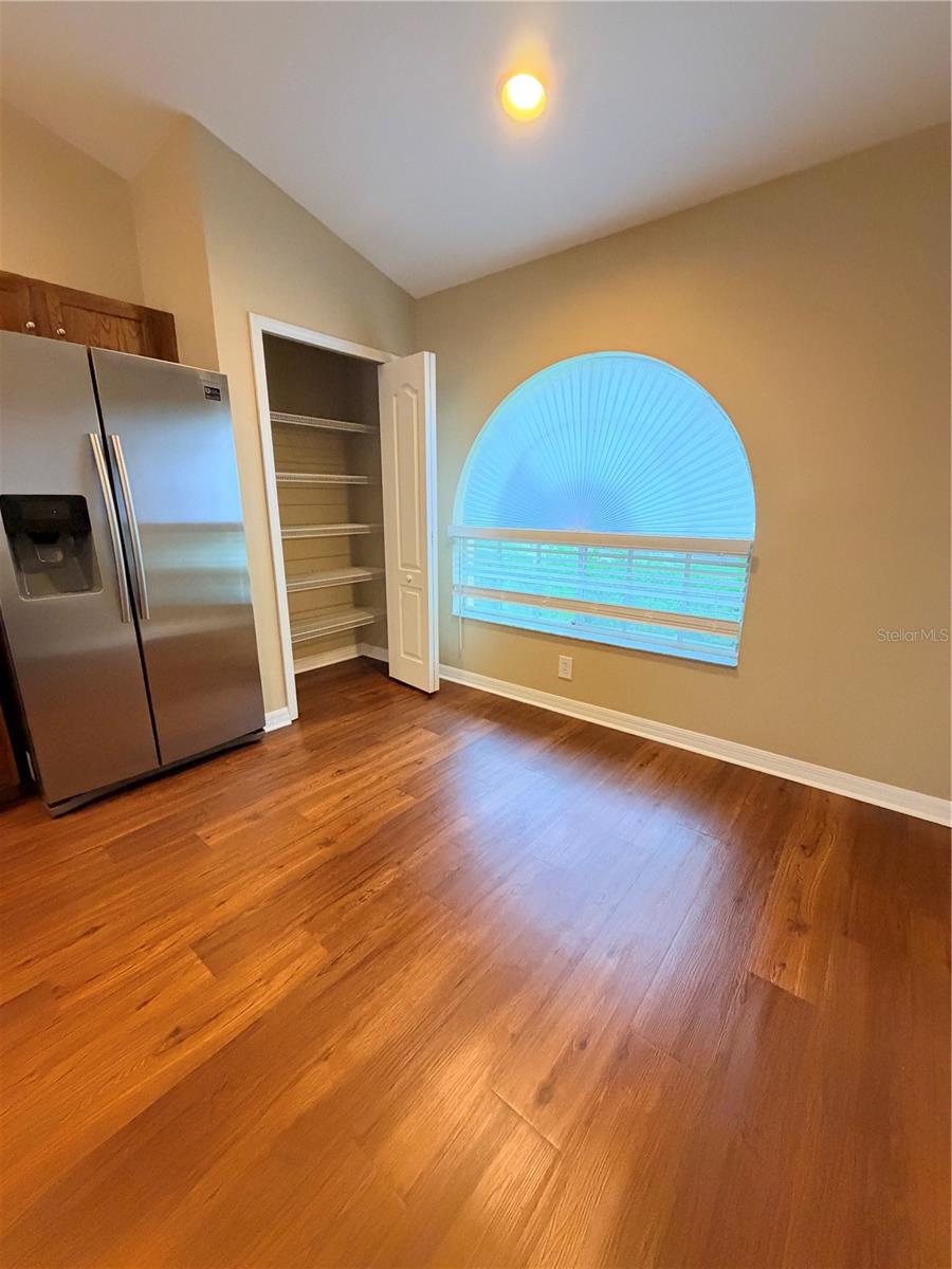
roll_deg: +0.2
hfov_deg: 85.7
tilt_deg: -14.1
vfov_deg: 102.1
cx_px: 476
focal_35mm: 14
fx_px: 513
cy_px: 634
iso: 1000
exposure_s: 1/40
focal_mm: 2.22
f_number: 2.2
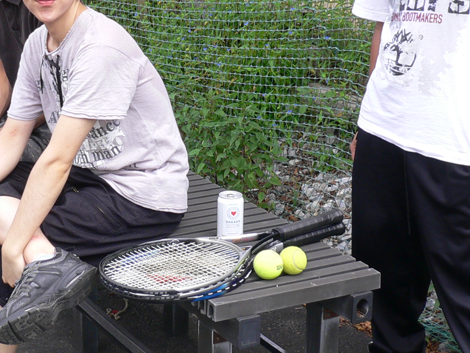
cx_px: 157
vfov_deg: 18.4
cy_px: 56
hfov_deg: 24.6
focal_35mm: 79
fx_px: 1073
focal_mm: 5.8
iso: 80
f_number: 5.6
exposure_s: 1/125
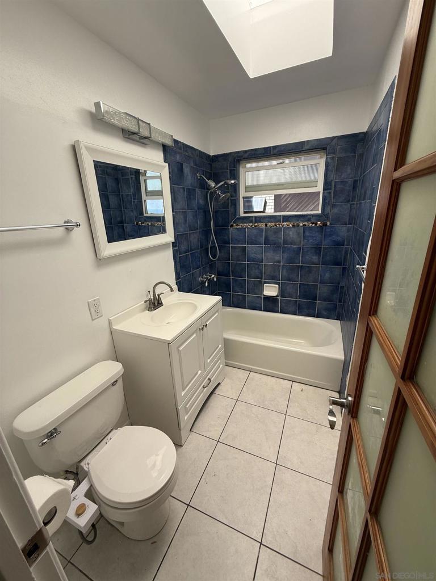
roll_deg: +1.7
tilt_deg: -18.0
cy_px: 290
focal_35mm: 14
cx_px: 218
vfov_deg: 102.1
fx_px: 235
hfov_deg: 85.7
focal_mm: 2.22
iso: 50
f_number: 2.2
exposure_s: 1/293
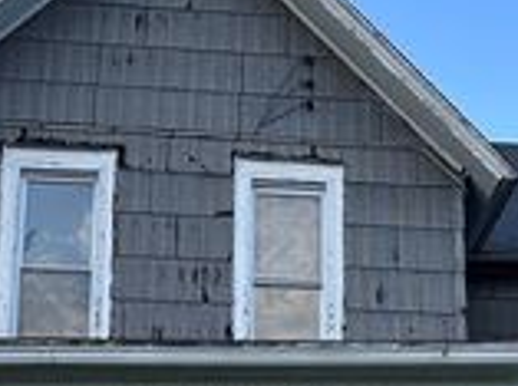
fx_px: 1239
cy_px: 421
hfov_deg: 23.4
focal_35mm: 83
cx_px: 370
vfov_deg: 17.1
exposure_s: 1/588
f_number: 1.5
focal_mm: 5.7
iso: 50
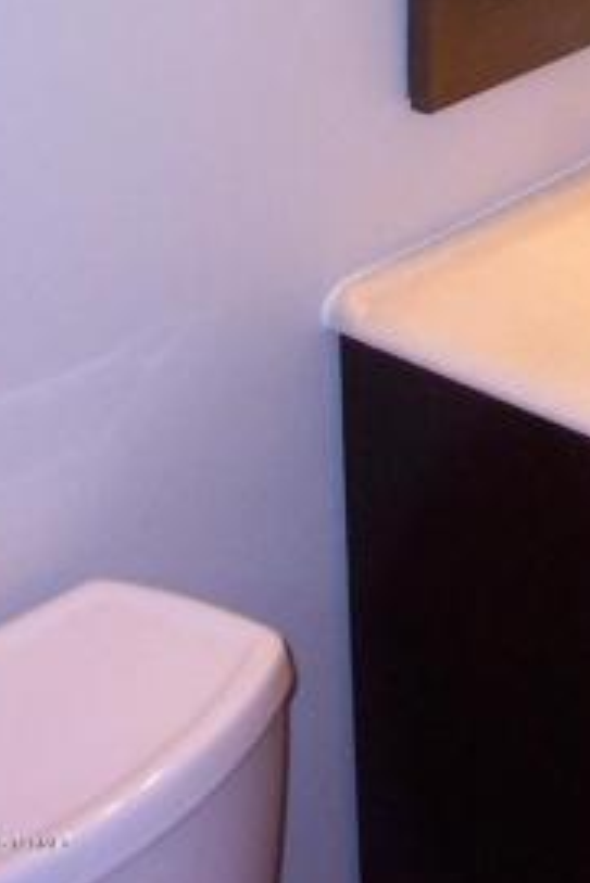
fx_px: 2430
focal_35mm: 99
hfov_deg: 13.3
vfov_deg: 18.8
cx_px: 787
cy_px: -327
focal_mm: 7.5
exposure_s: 1/45
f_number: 2.8
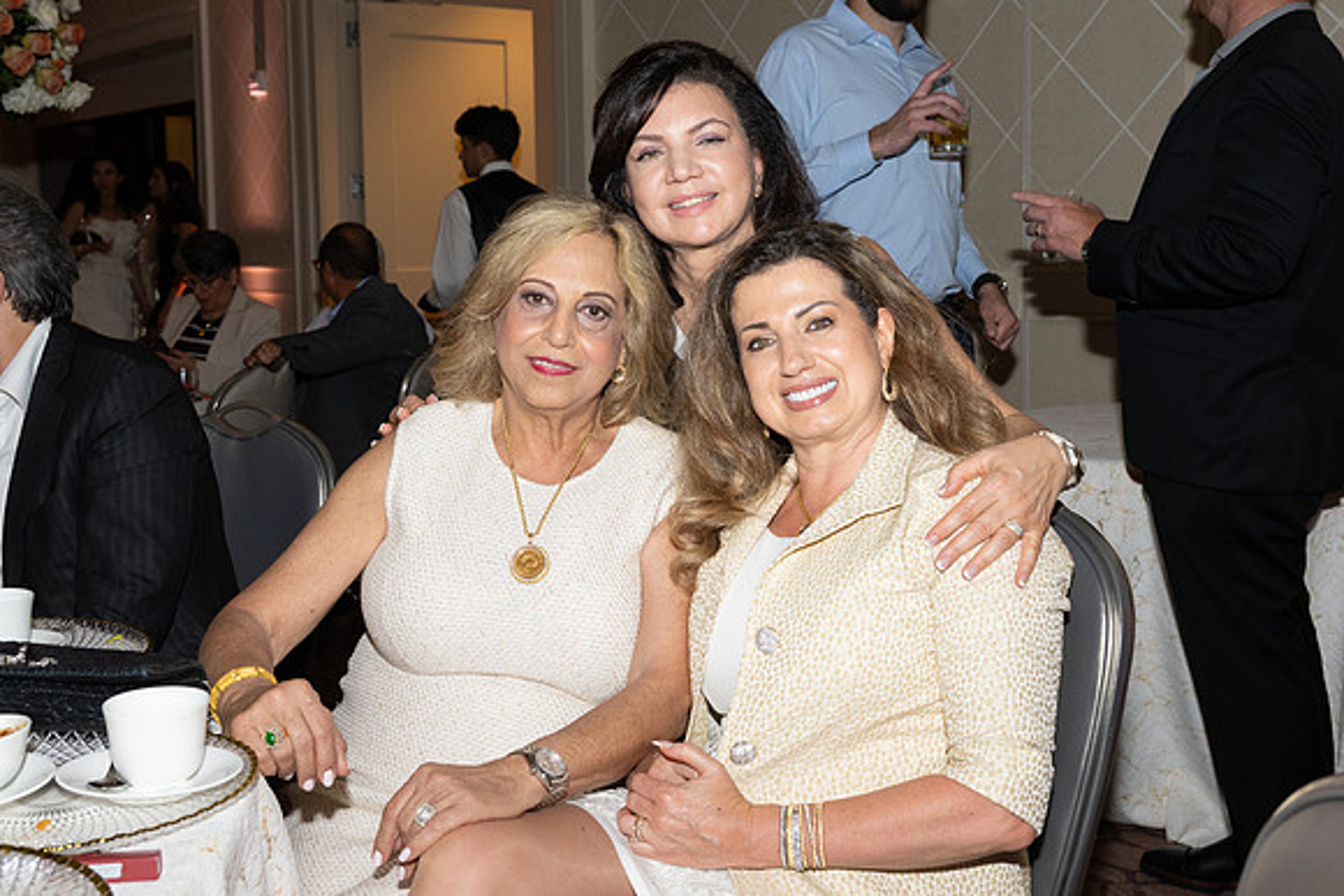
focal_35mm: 42
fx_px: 1585
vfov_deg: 31.5
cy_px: 383
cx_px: 676
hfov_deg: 45.9
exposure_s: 1/100
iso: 800
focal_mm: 32
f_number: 5.6
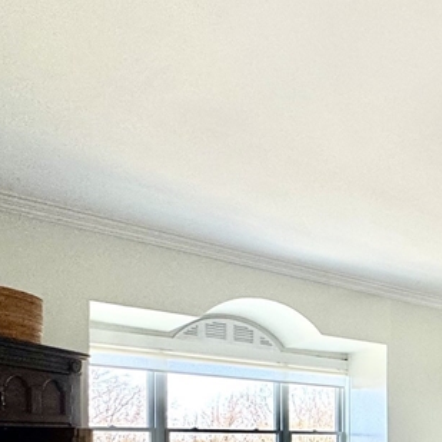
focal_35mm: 41
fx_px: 592
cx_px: 614
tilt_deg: -1.6
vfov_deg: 36.3
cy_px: 453
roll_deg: +0.7
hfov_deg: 29.9
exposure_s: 1/99
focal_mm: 2.22
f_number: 2.2
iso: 125
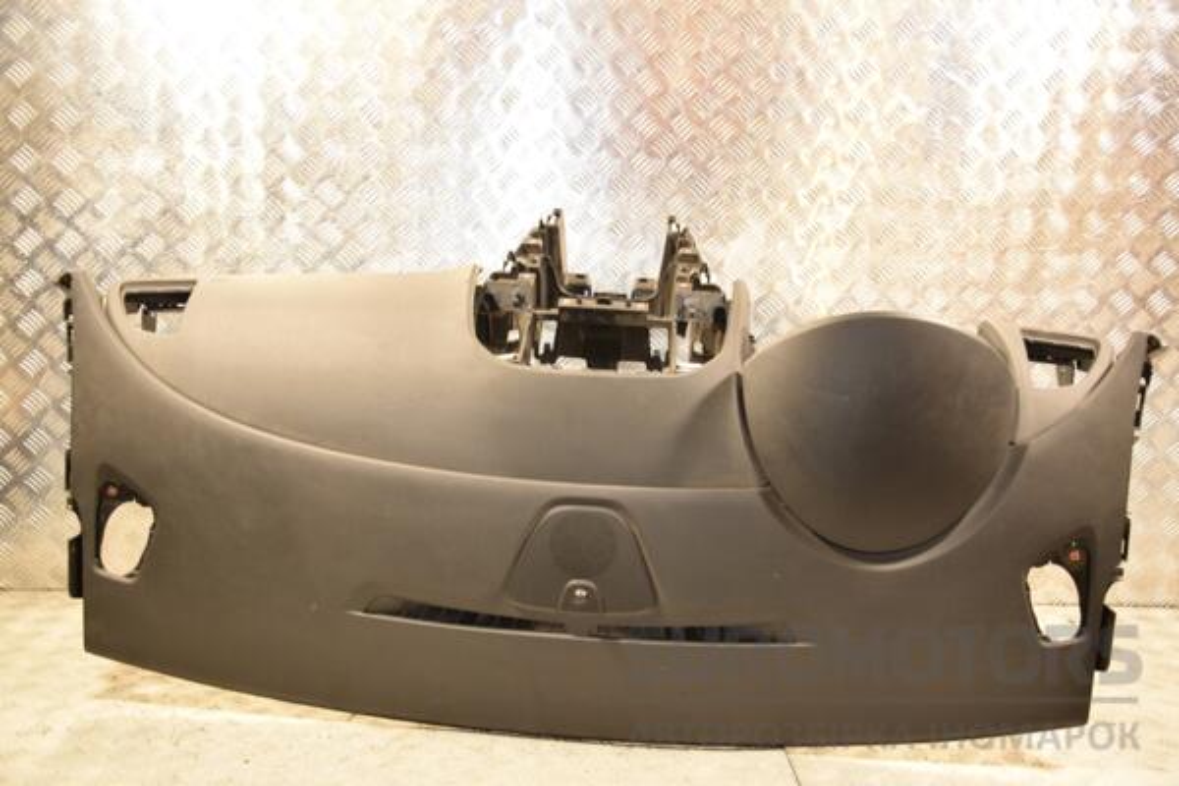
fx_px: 1228
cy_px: 393
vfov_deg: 35.5
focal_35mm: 38
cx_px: 590
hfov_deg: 51.3
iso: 800
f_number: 5
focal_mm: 25
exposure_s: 1/100
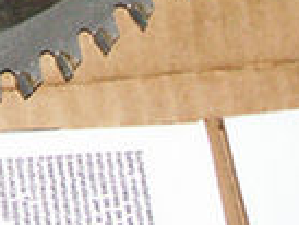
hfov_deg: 10.1
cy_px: -374
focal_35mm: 187
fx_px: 1617
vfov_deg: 7.3
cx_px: -212
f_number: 4
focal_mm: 8.3
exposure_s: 1/50
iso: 200
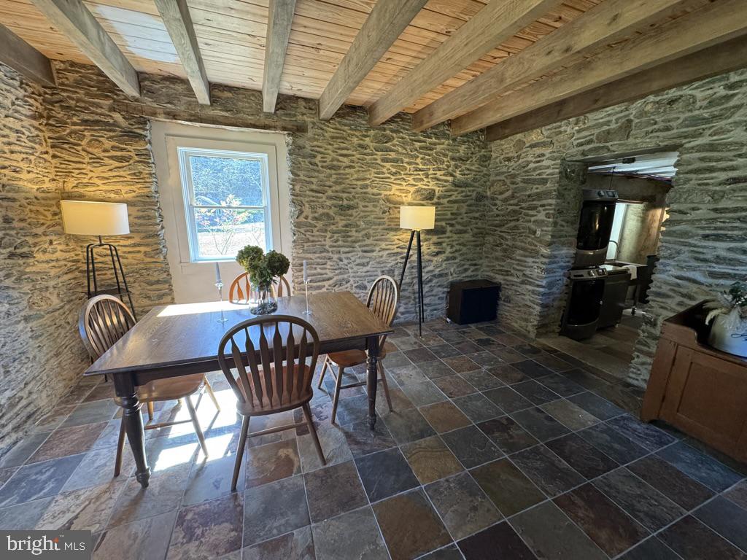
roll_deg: -0.9
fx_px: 302
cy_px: 280
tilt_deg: -13.1
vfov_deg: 85.7
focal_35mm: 14
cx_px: 374
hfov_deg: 102.1
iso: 320
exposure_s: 1/120
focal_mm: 2.22
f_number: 2.2
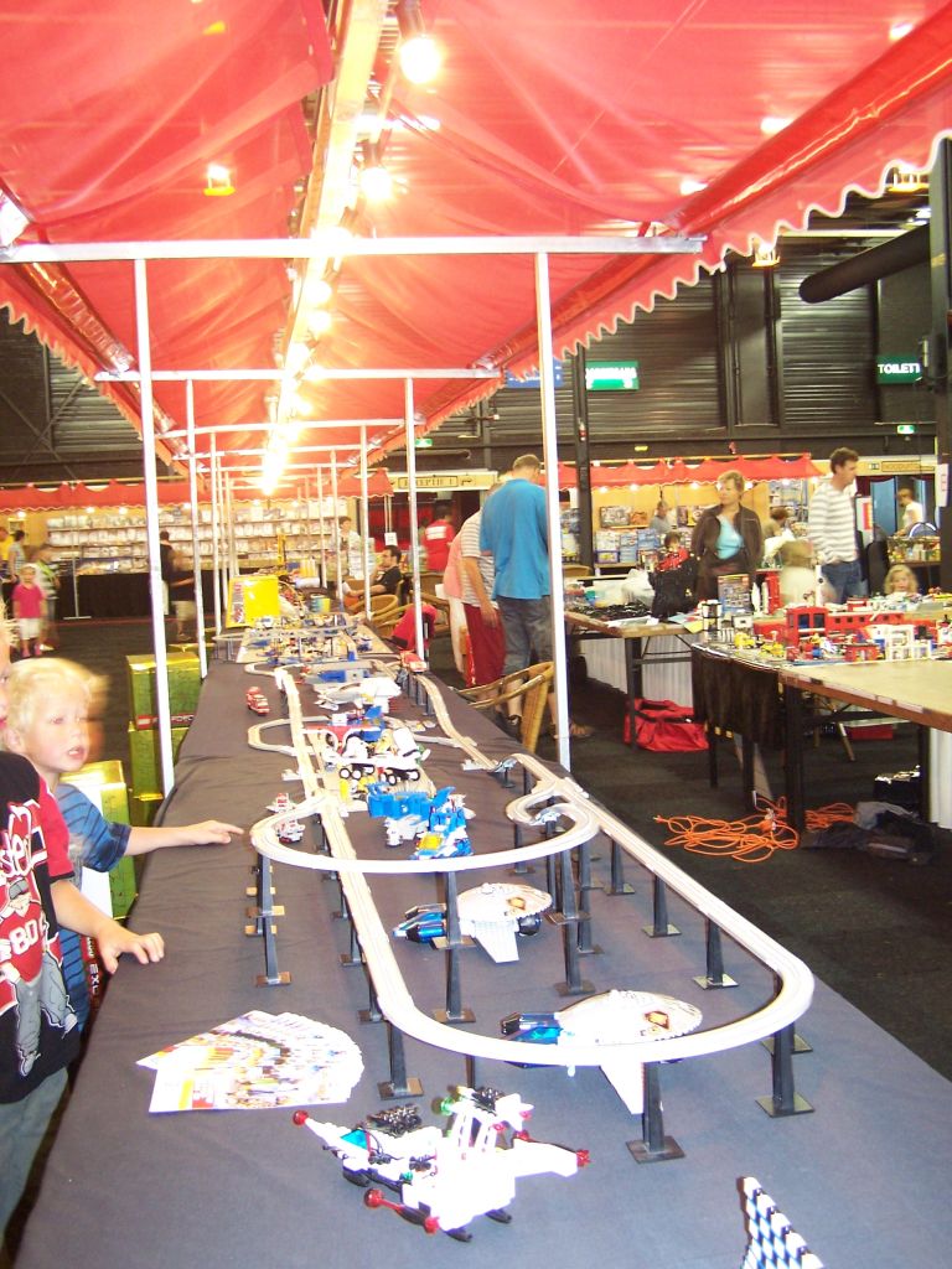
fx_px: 1393
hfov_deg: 37.7
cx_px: 476
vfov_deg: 49.0
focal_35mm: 38
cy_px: 634
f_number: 2.8
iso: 140
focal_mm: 6.3
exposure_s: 1/4
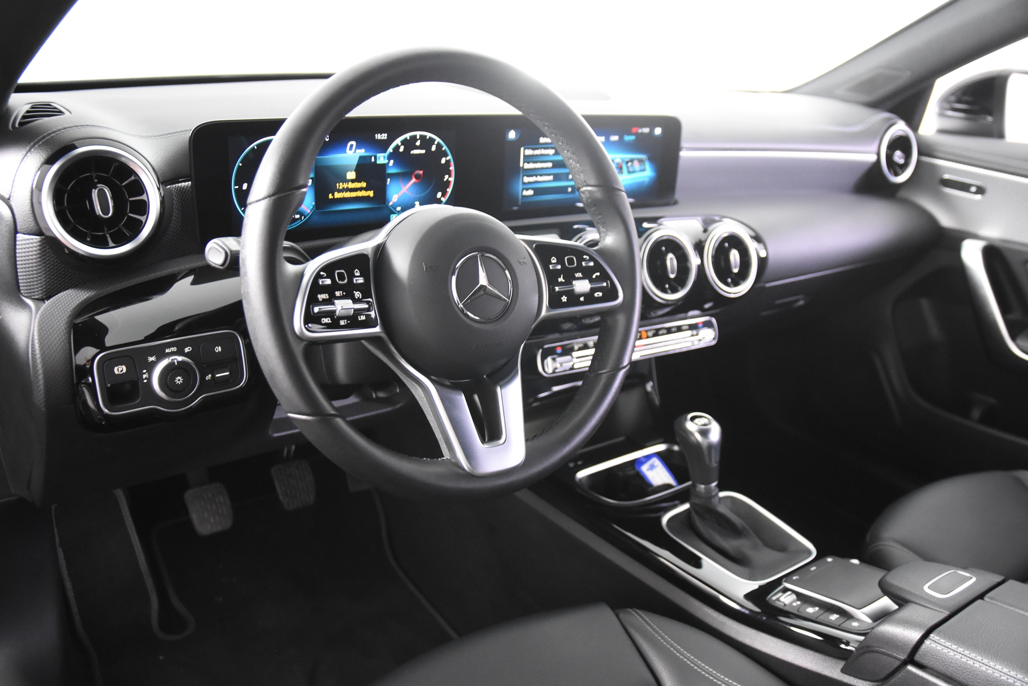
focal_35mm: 33
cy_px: 343
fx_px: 942
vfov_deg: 40.0
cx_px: 514
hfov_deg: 57.2
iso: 3600
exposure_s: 1/30
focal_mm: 22
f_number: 3
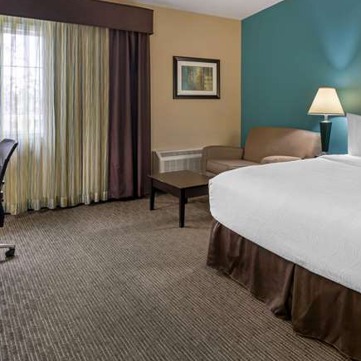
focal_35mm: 32
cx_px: 285
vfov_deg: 49.8
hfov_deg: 48.4
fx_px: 378
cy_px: 107
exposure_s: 1/3
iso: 100
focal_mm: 16
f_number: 9
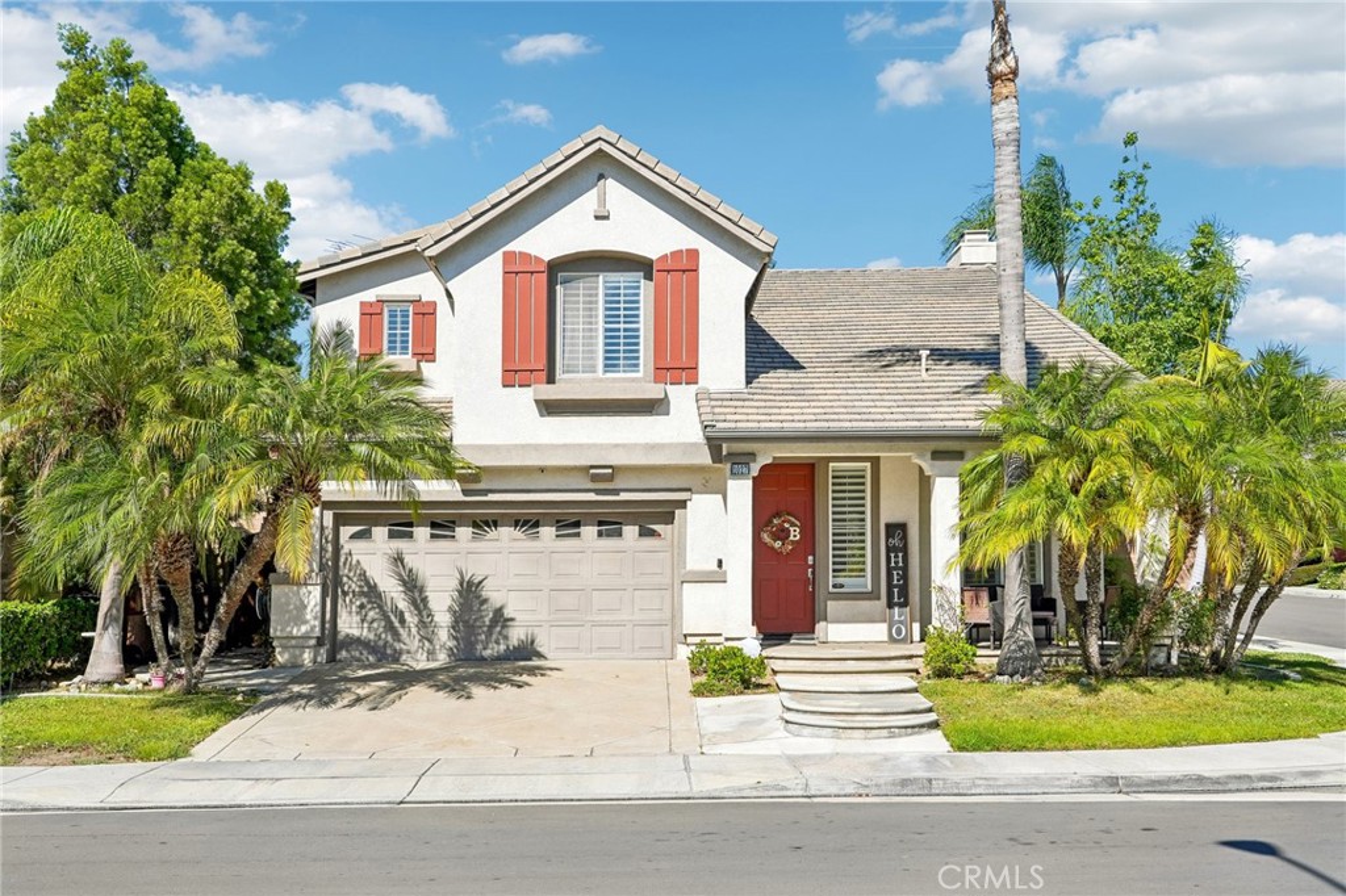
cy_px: 448
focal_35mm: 34
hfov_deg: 55.8
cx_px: 673
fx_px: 1271
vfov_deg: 38.9
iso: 100
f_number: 8
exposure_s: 1/400
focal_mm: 34
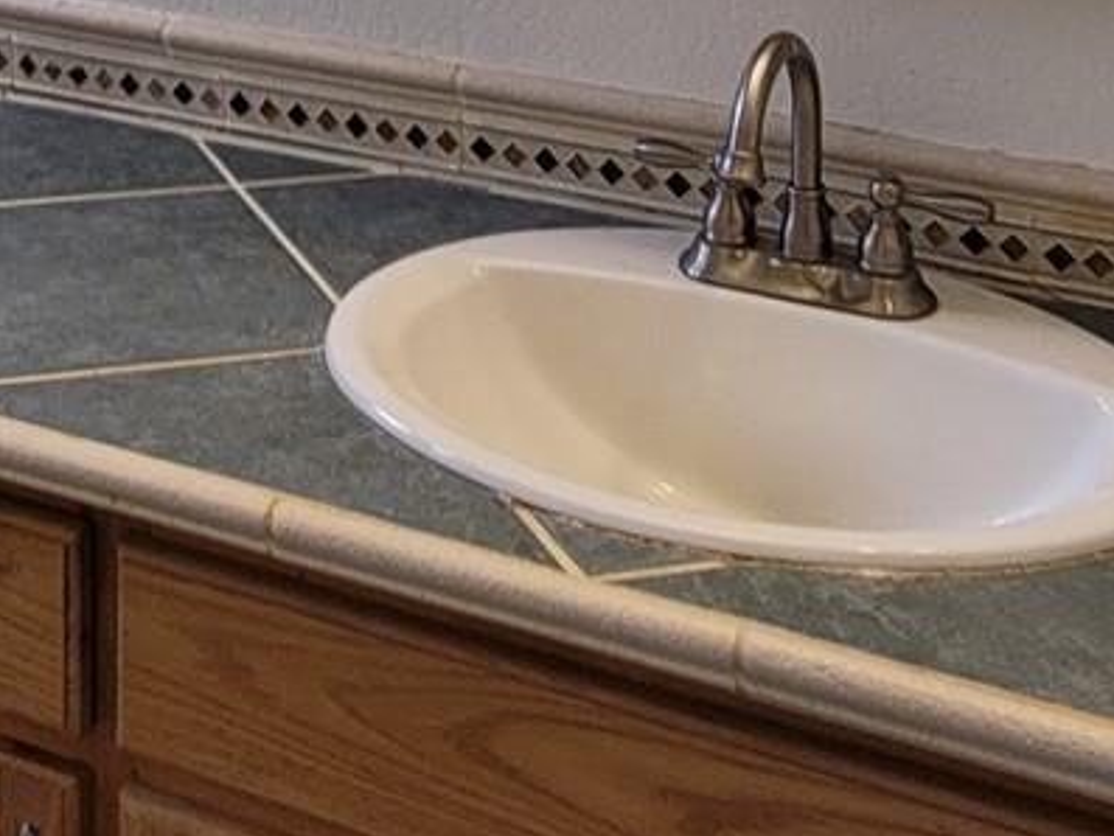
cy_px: -460
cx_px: 129
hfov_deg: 28.0
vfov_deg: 19.0
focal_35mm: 67
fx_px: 2157
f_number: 2.2
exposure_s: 1/60
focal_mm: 2.2
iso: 64
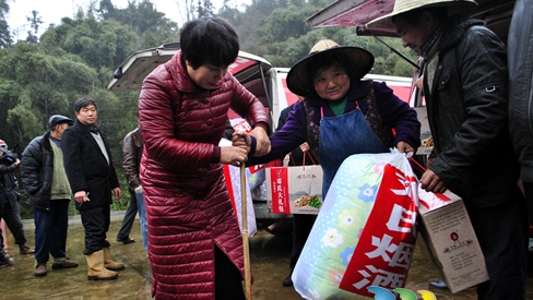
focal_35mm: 29
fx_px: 410
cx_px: 268
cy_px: 164
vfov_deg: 40.2
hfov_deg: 66.0
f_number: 3.5
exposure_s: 1/50
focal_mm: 18
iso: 400
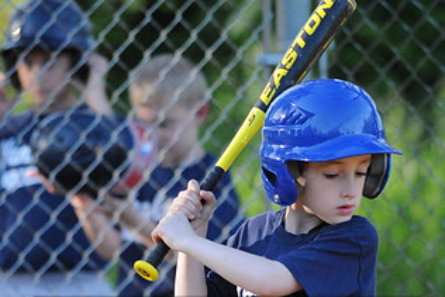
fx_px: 10190
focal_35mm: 824
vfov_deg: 1.7
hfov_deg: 2.5
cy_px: 363
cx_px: 234
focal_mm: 300
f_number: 4
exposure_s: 1/2500
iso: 3200
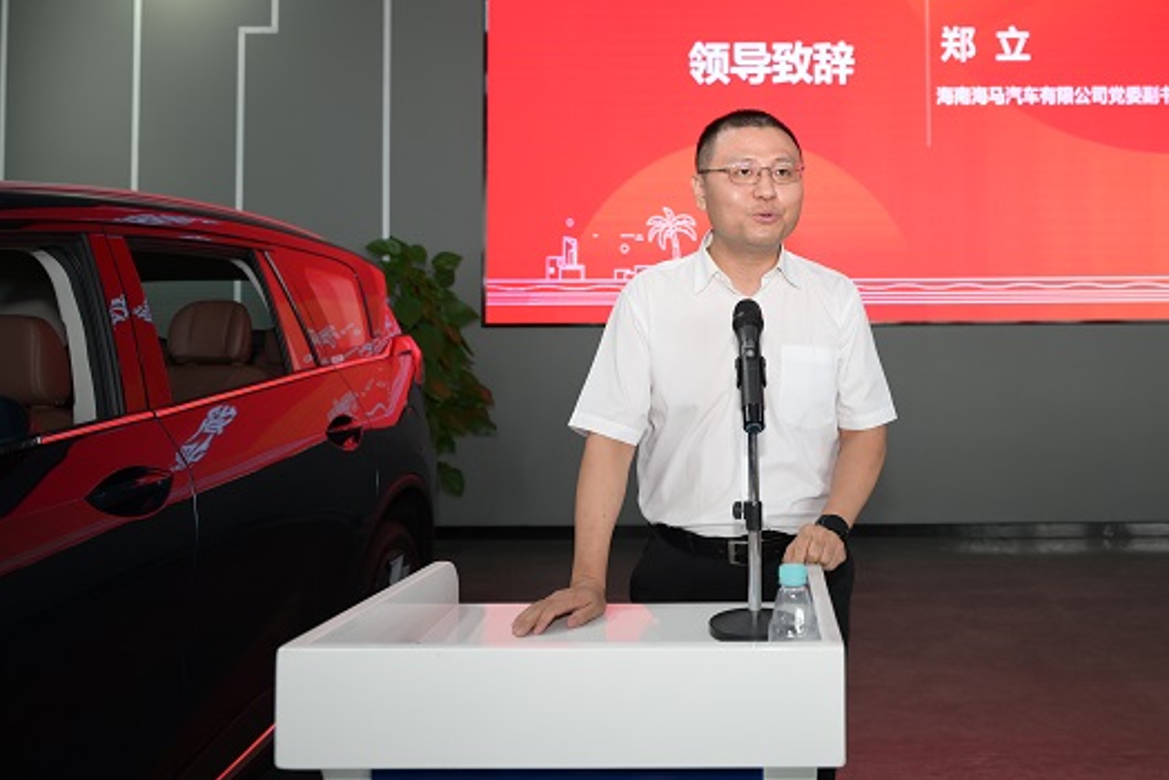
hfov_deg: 57.5
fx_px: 1039
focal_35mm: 32
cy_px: 267
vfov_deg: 40.7
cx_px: 777
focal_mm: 24
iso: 400
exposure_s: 1/160
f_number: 2.8
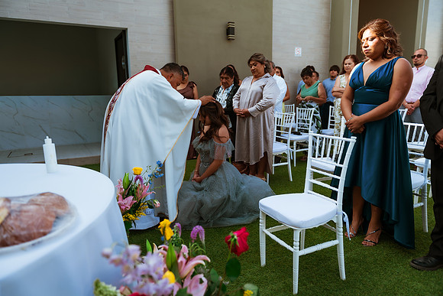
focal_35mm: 24
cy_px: 148
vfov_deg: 53.2
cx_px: 222
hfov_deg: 73.7
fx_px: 295
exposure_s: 1/800
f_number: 2.8
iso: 100
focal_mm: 24
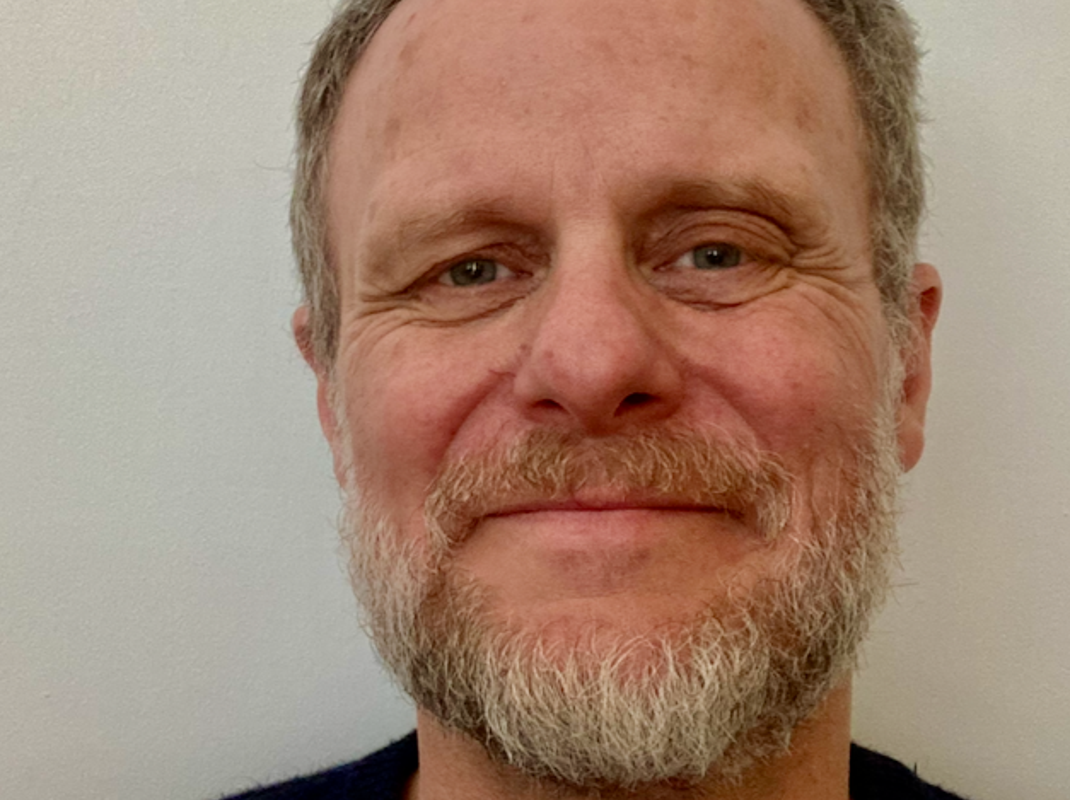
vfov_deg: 28.5
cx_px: 551
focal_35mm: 51
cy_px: 359
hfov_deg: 37.5
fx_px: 1575
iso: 320
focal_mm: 2.87
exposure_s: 1/40
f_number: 2.2
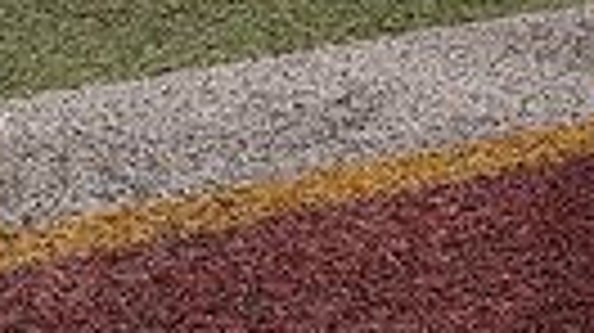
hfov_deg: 11.3
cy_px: -576
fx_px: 2974
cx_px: 616
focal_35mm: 189
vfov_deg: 6.0
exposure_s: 1/200
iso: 100
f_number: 9
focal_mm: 53
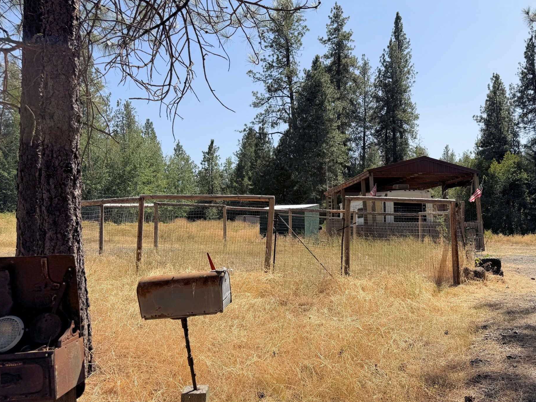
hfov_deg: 59.2
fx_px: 465
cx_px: 333
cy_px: 202
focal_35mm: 30
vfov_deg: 46.8
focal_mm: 6.76
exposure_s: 1/3953
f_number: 1.78
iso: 80
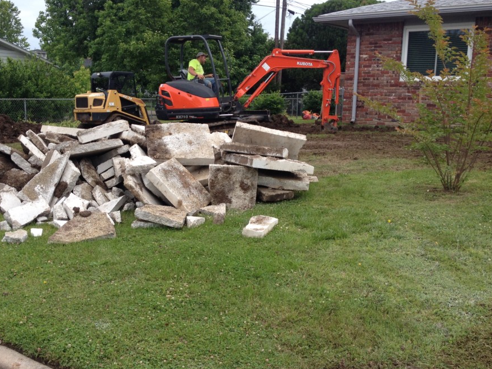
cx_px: 219
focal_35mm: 41
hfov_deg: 45.7
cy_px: 206
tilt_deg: -12.6
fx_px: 583
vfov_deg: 35.1
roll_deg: -1.2
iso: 50
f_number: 2.4
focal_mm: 4.28
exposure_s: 1/557
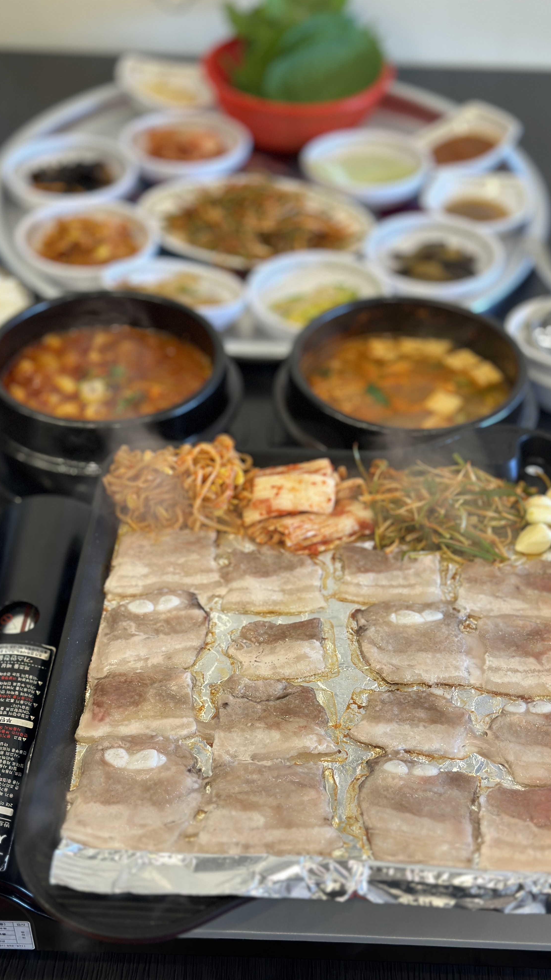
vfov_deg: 39.2
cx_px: 307
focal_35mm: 53
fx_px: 1376
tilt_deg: -40.4
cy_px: 494
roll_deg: -2.1
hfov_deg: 22.6
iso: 64
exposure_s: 1/60
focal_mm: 6.86
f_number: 1.78
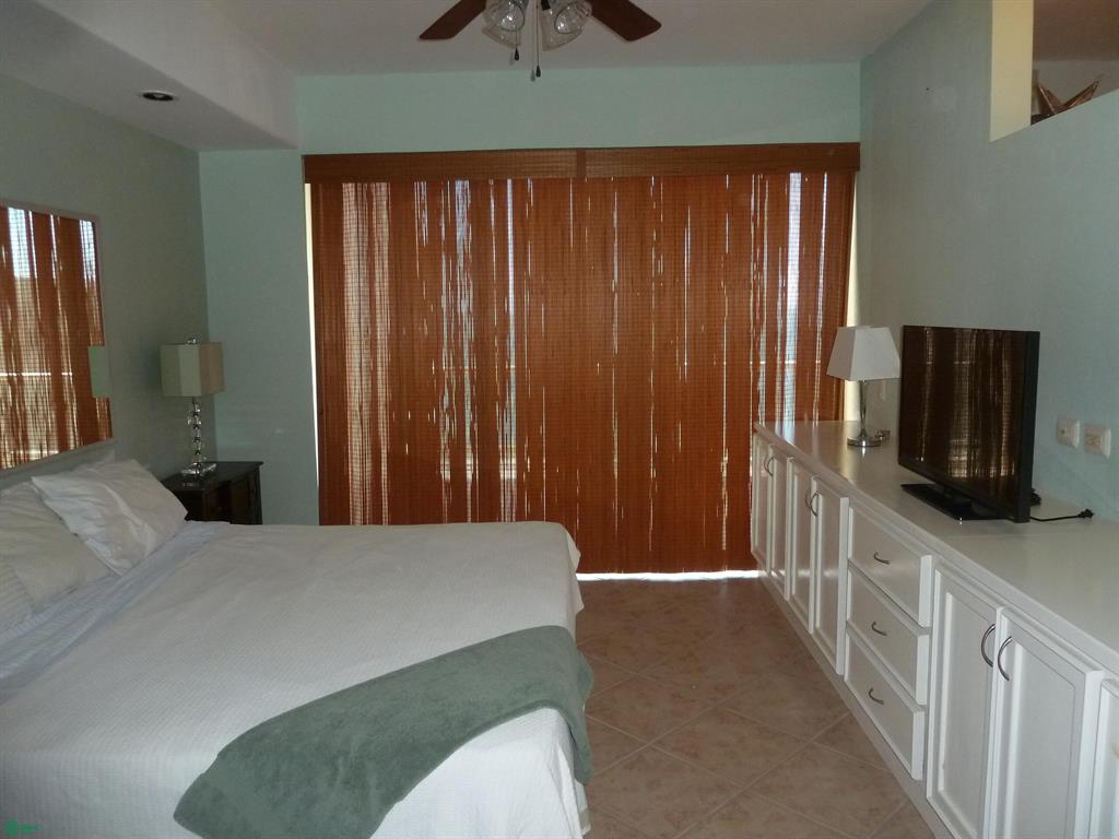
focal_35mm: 25
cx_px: 560
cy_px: 420
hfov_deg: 69.4
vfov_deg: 54.9
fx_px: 808
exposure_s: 1/30
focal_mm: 4.1
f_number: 3.3
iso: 200
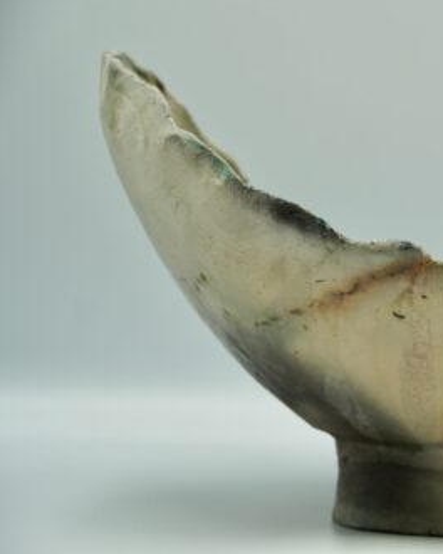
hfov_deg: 12.2
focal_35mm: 126
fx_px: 2060
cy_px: 276
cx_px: 416
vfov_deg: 15.3
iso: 200
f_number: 5.6
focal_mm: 59
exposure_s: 1/100
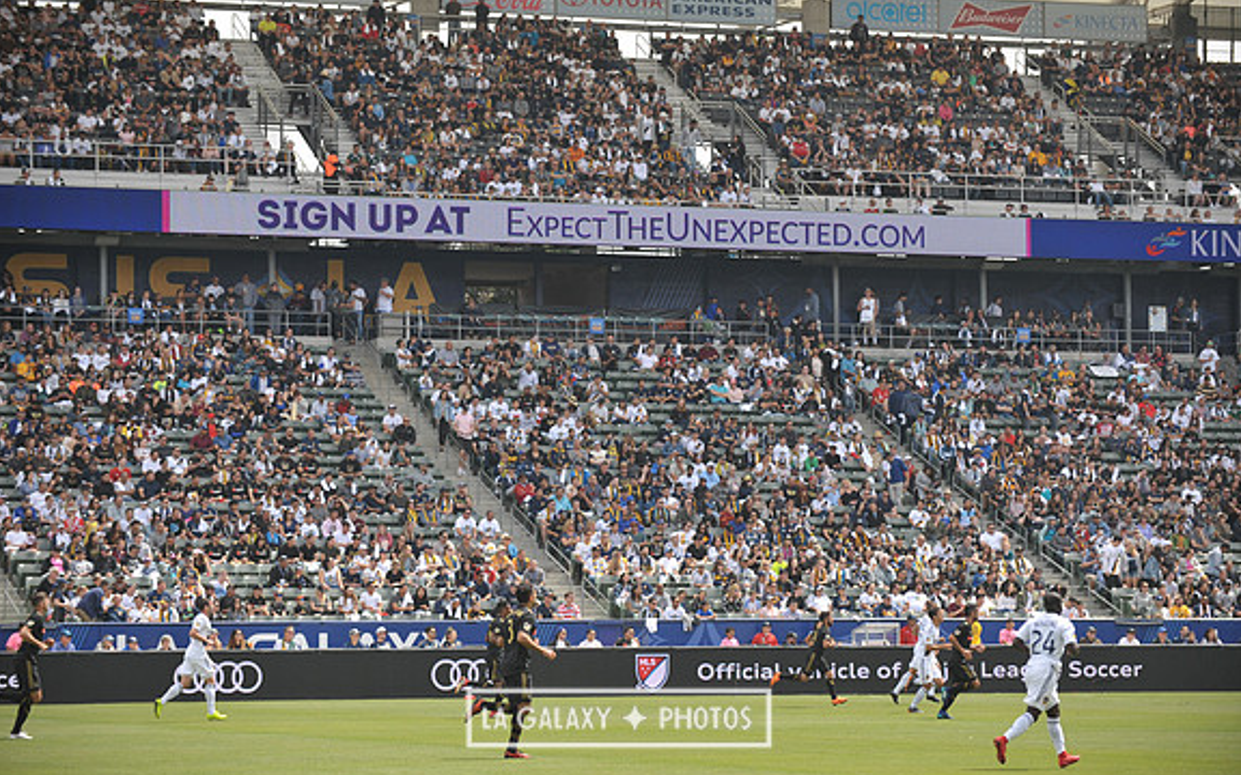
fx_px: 4160
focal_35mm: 123
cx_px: 618
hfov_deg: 17.0
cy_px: 394
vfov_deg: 10.7
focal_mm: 120
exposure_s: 1/2500
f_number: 3.5
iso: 320
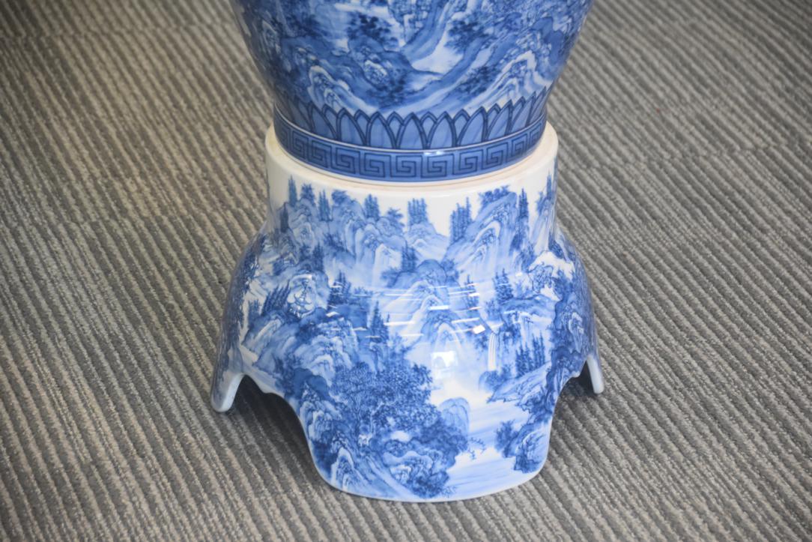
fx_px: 3553
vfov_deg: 8.7
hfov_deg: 13.0
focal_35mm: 158
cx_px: 406
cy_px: 271
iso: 1250
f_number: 5.6
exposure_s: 1/60
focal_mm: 105
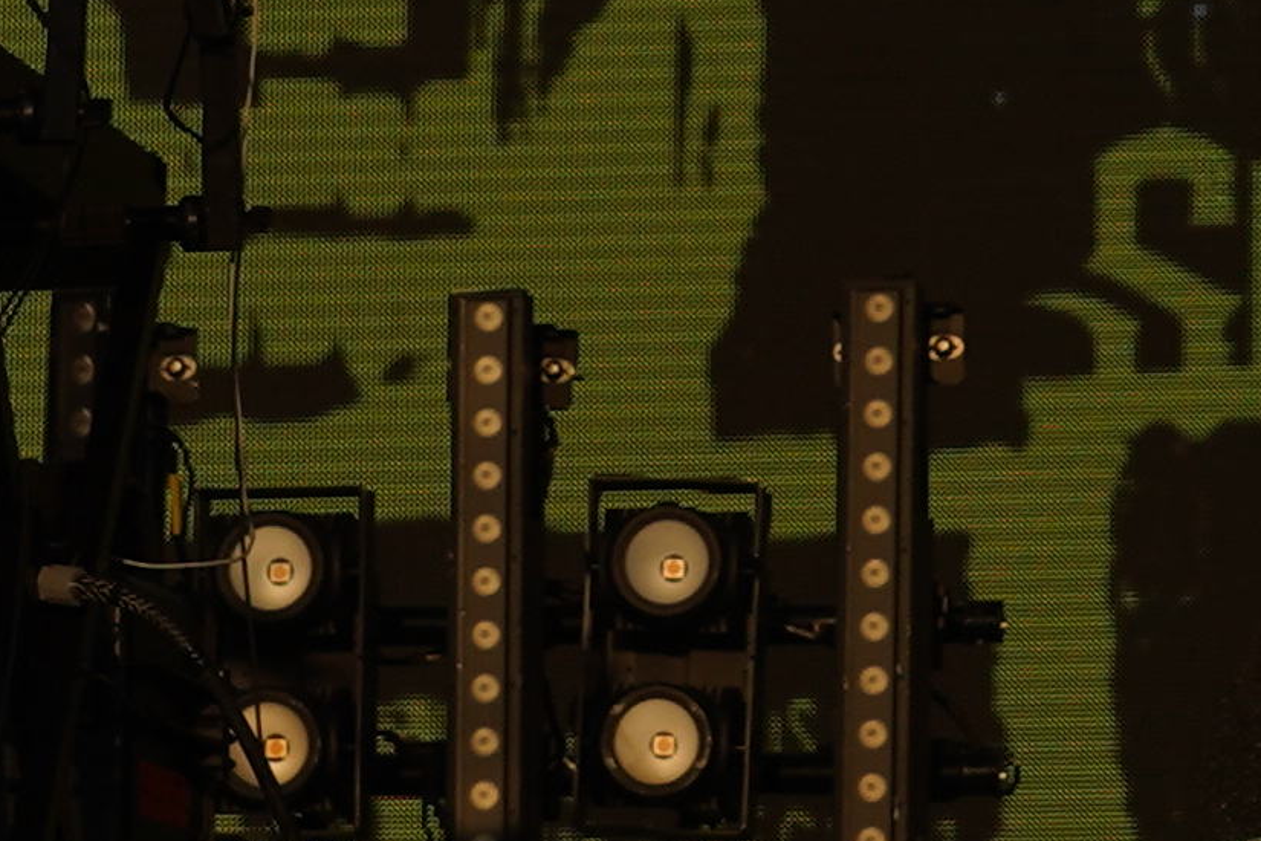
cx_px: 564
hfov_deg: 6.4
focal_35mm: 320
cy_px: -41
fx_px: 11208
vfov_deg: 4.3
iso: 100
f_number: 8
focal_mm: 44
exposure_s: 1/800
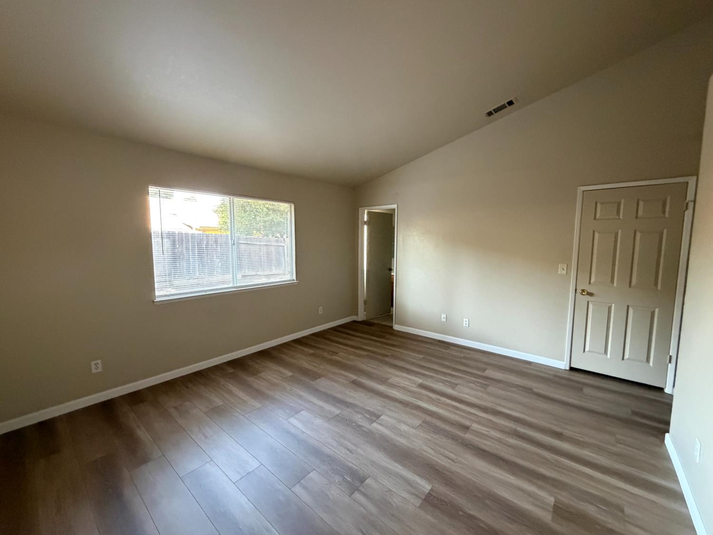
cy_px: 268
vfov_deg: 85.7
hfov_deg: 102.1
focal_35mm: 14
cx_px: 356
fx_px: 288
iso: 800
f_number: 2.2
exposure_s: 1/60
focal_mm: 2.22
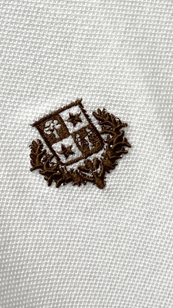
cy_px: 151
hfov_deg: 40.2
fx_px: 236
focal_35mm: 29
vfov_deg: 66.1
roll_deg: +29.1
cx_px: 80
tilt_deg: -11.9
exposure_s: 1/122
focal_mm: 4.25
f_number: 1.8
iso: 50
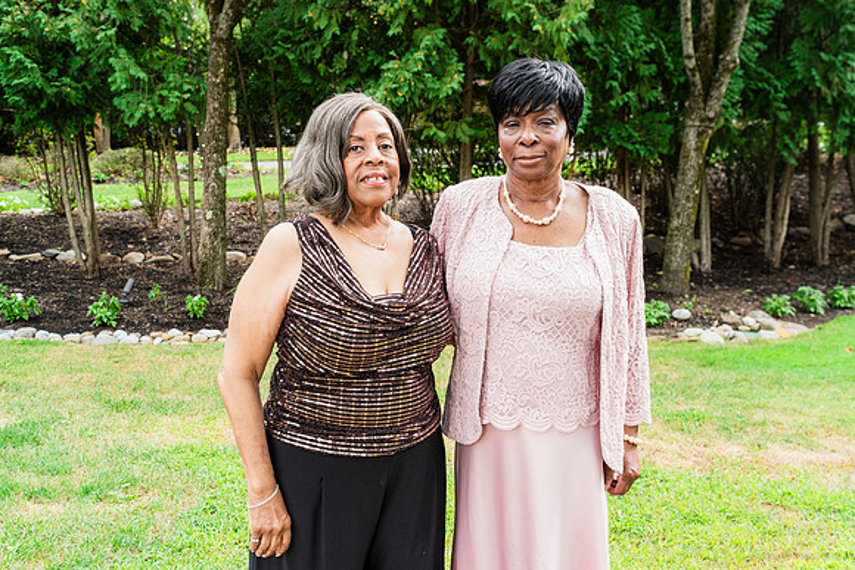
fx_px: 877
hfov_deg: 52.0
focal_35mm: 37
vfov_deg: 36.0
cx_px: 430
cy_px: 272
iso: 1600
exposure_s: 1/125
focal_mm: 35
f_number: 5.6
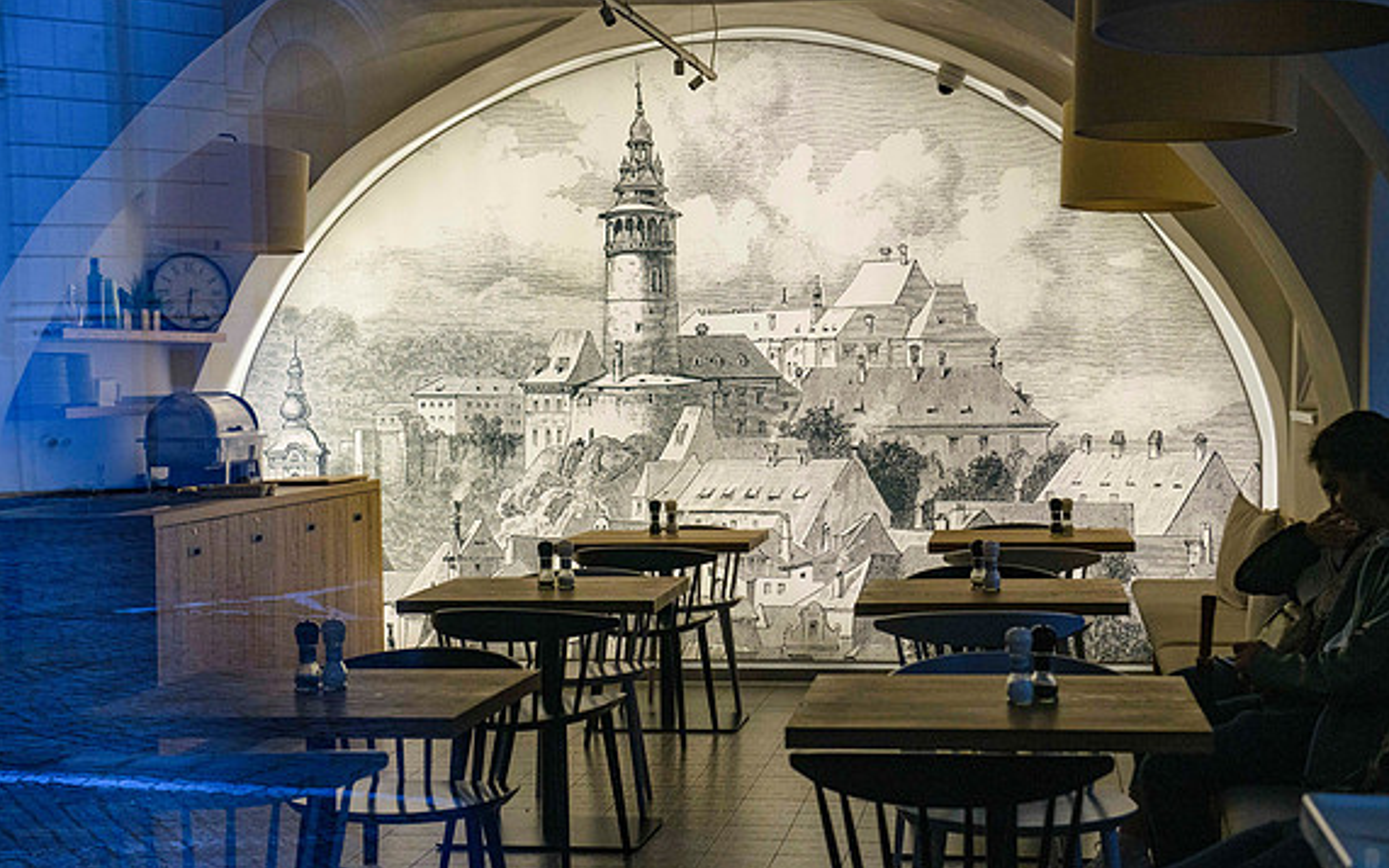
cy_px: 424
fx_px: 2196
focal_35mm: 58
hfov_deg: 35.1
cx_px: 701
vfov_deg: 22.4
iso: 2000
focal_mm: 56
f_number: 6.3
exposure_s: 1/125
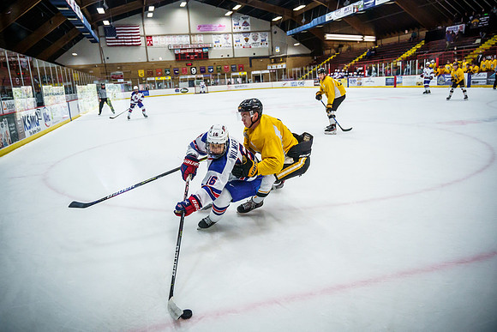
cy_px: 160
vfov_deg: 47.0
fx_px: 382
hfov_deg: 66.1
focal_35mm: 28
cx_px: 239
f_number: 2.8
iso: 6400
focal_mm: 26.6
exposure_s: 1/1600
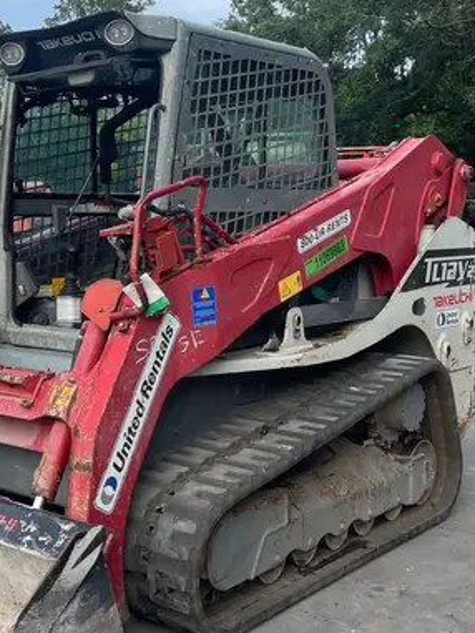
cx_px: 106
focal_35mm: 50
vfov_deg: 38.2
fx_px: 914
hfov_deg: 28.6
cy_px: 328
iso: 32
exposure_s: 1/678
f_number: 1.6
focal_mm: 4.2
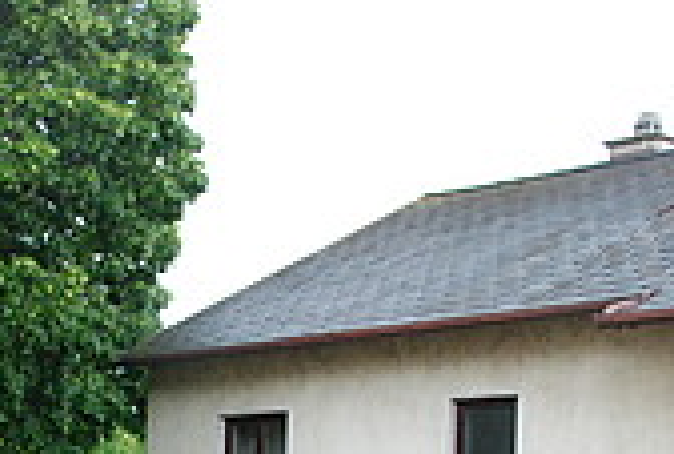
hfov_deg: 23.6
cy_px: 629
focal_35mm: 85
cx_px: 150
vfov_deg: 15.2
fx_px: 1596
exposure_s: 1/320
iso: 1250
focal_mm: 20
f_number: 9
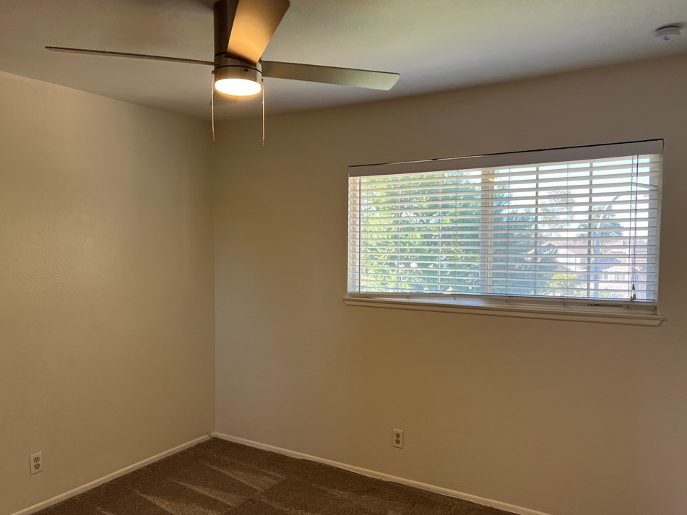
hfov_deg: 63.5
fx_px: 556
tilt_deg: -4.5
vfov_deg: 49.7
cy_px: 272
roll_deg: -0.2
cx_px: 343
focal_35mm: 28
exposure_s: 1/148
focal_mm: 5.7
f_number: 1.5
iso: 64
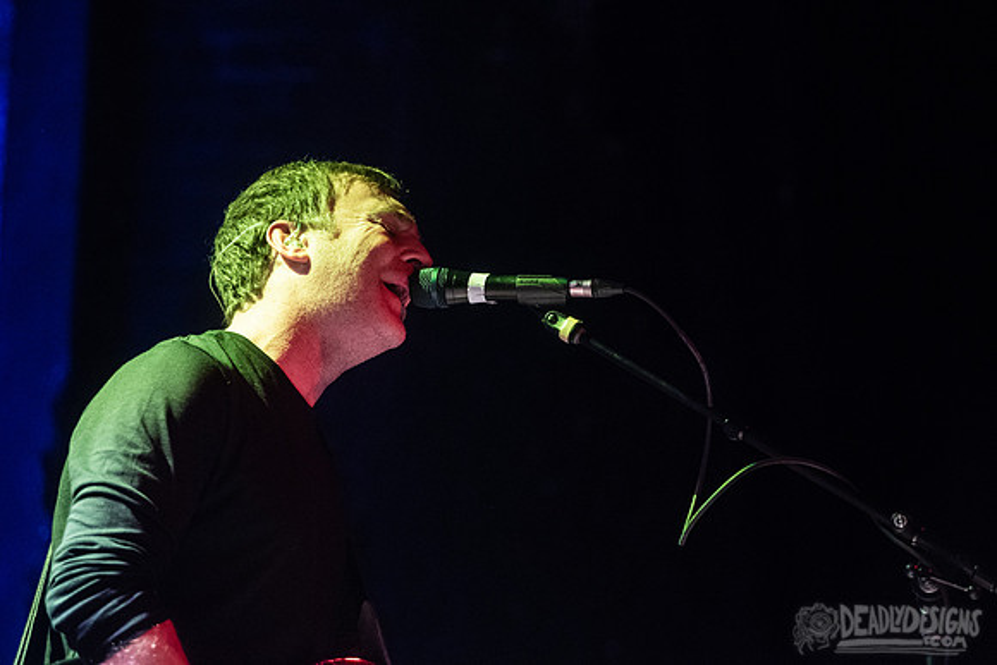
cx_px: 544
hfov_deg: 15.5
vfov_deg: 10.4
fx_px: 3659
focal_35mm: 132
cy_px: 286
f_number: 3.2
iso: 3200
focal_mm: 116
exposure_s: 1/400
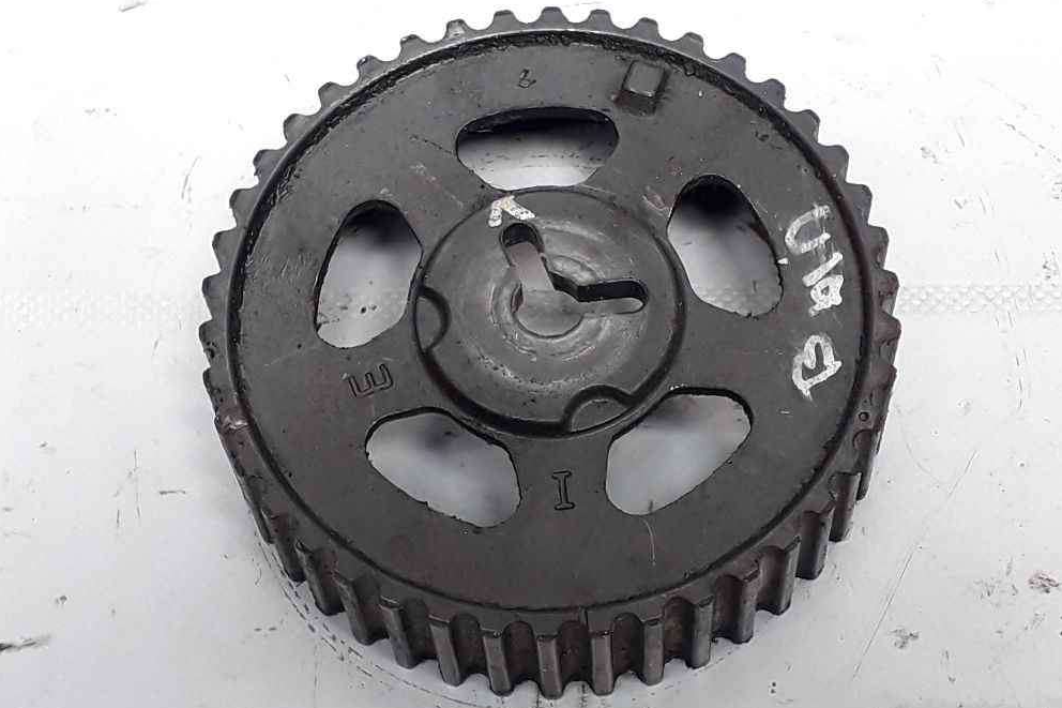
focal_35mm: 29
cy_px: 347
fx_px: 855
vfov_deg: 44.9
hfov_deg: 63.7
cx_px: 545
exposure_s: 1/50
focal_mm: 3.6
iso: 80
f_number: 1.9
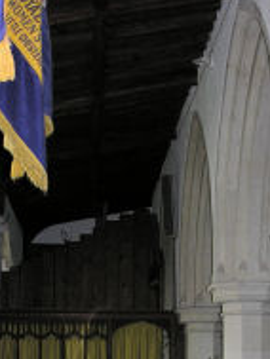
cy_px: 340
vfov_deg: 22.3
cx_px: 98
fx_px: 883
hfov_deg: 17.4
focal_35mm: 85
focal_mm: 8.9
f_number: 2.8
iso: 149
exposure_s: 1/60.1
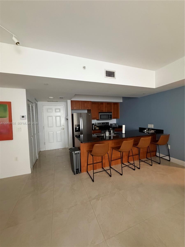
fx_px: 100
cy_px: 124
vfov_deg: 102.1
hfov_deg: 85.7
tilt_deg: -3.8
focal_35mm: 14
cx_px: 92
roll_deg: +1.0
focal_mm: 2.22
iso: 800
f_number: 2.2
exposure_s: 1/60
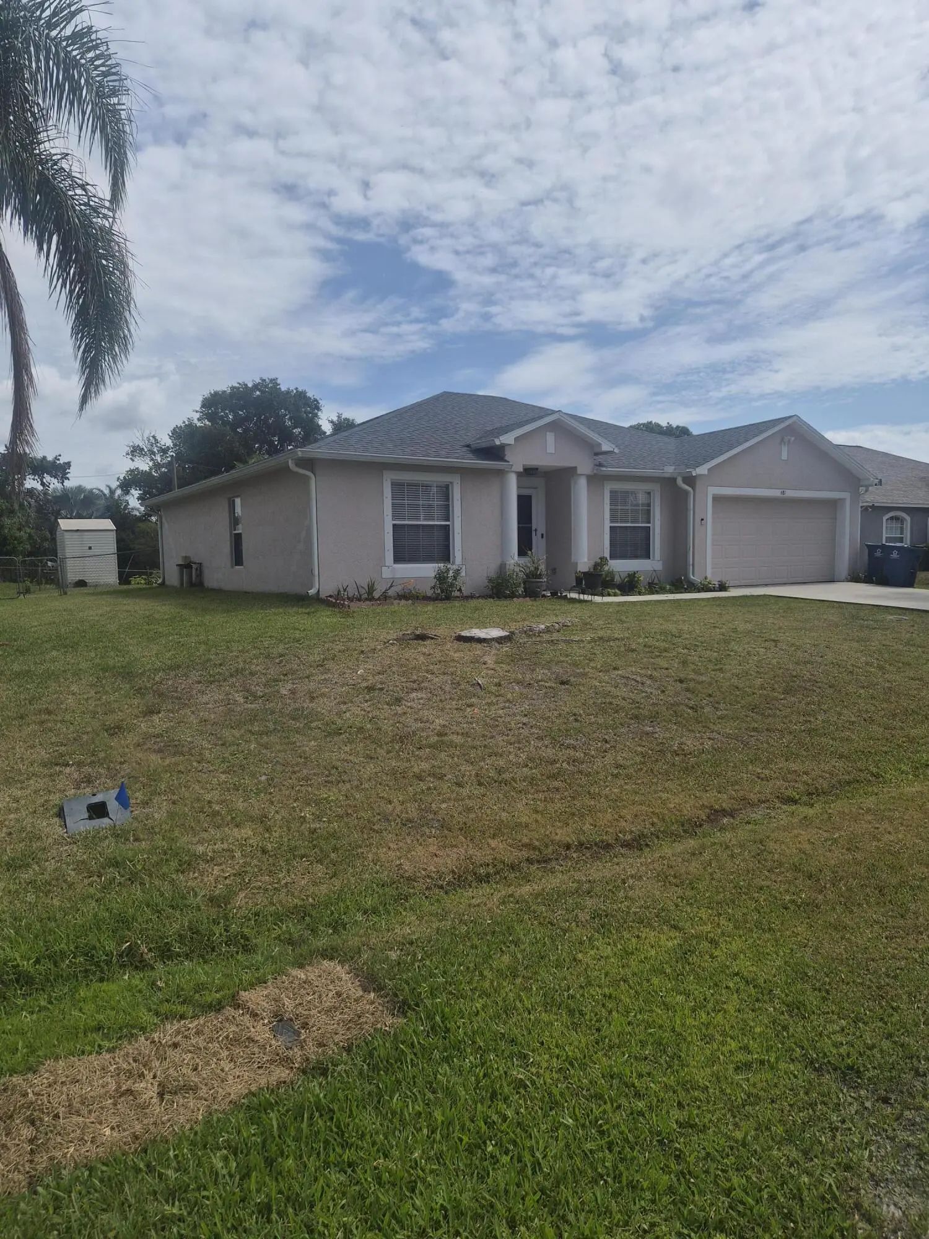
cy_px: 620
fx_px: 823
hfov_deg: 58.9
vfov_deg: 73.9
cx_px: 464
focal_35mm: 23
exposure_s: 1/7696
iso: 50
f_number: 1.8
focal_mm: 5.4
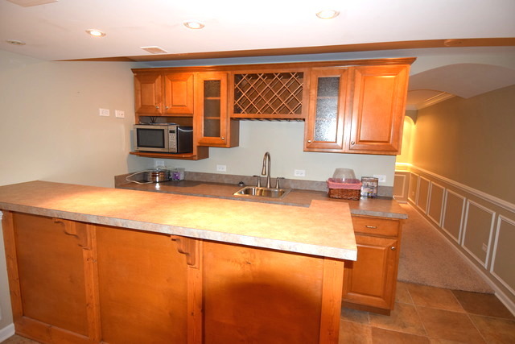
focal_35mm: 18
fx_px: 258
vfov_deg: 67.4
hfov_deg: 90.0
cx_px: 258
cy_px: 172
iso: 800
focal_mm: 12
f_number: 4.5
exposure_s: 1/80
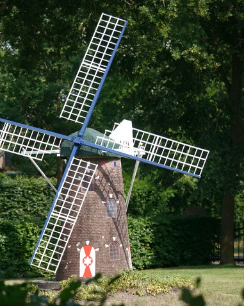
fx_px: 2367
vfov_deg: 7.4
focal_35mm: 262
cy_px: 153
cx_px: 97
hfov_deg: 5.9
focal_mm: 100
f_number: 4
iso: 100
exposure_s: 1/500
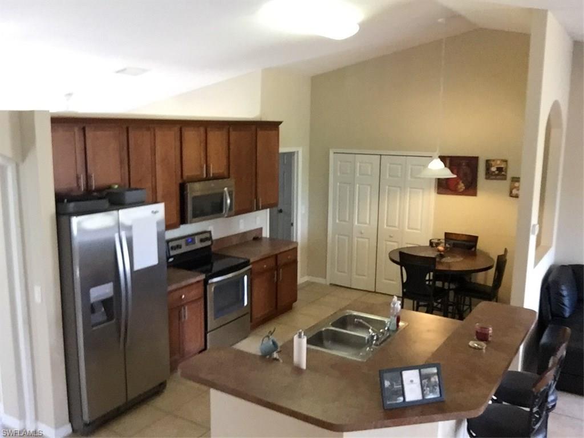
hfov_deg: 58.4
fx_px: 523
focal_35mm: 31
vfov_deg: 45.4
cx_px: 292
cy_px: 219
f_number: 2.2
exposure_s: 1/30
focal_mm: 2.65
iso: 200
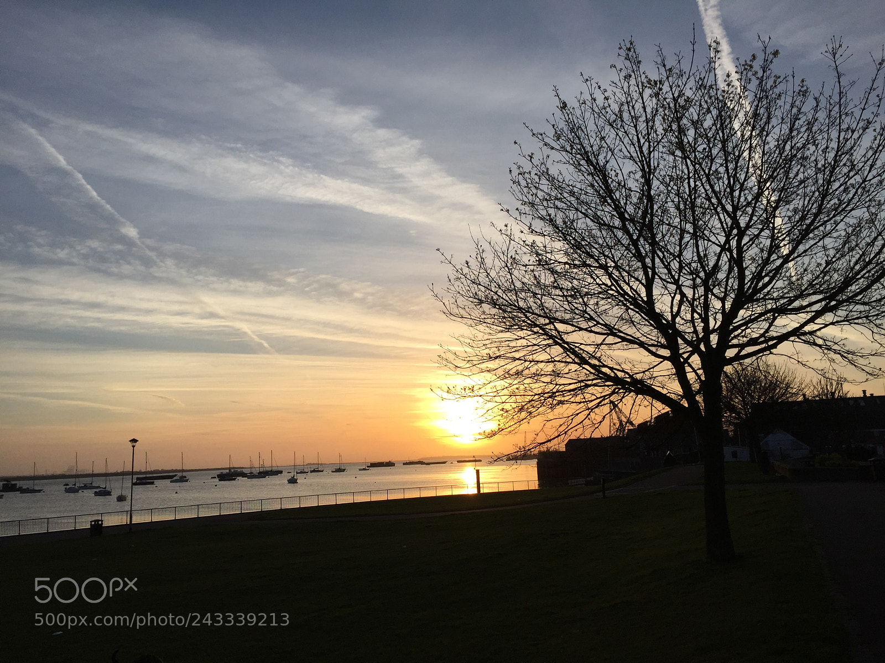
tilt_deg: +9.8
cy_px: 332
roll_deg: +2.7
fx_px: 741
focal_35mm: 29
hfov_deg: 61.7
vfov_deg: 48.2
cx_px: 442
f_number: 2.2
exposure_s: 1/1522
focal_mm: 4.15
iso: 32
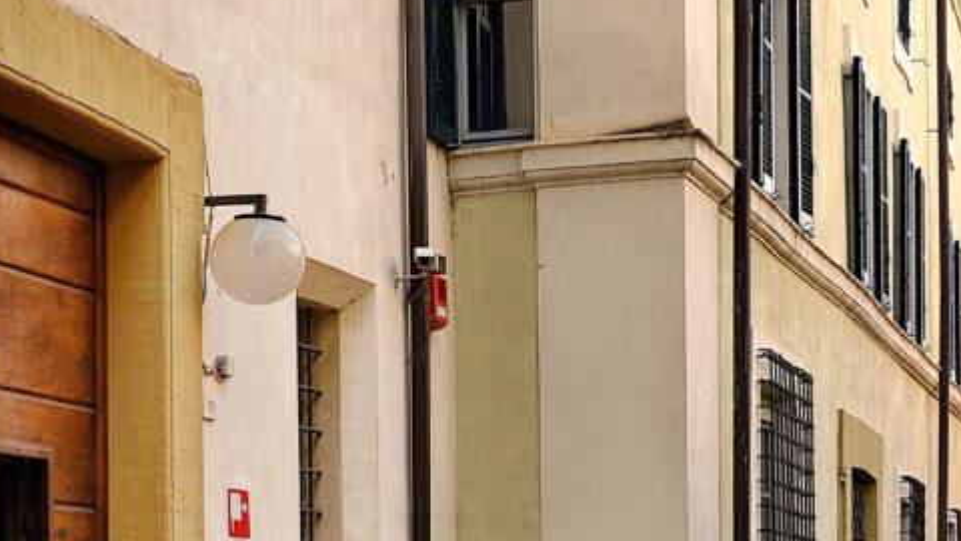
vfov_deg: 13.8
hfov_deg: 24.4
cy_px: 471
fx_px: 2217
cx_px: 555
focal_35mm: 87
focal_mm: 26
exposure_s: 1/200
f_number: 9
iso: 400
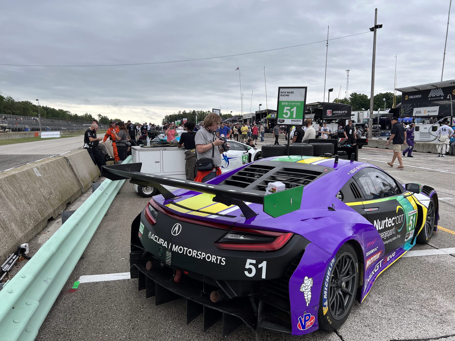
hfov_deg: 67.3
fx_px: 342
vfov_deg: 53.1
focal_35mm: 26
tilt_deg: -6.1
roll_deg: +0.9
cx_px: 228
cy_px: 170
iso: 50
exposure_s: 1/894
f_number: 1.5
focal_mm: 5.7
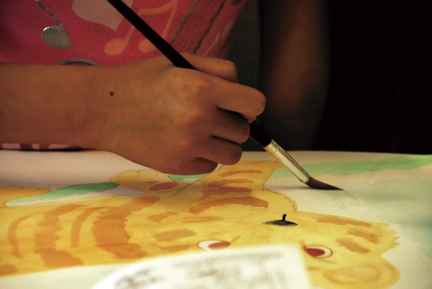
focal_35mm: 300
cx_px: 216
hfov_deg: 6.9
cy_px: 144
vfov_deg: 4.6
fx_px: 3604
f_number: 5.6
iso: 400
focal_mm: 200
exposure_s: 1/100
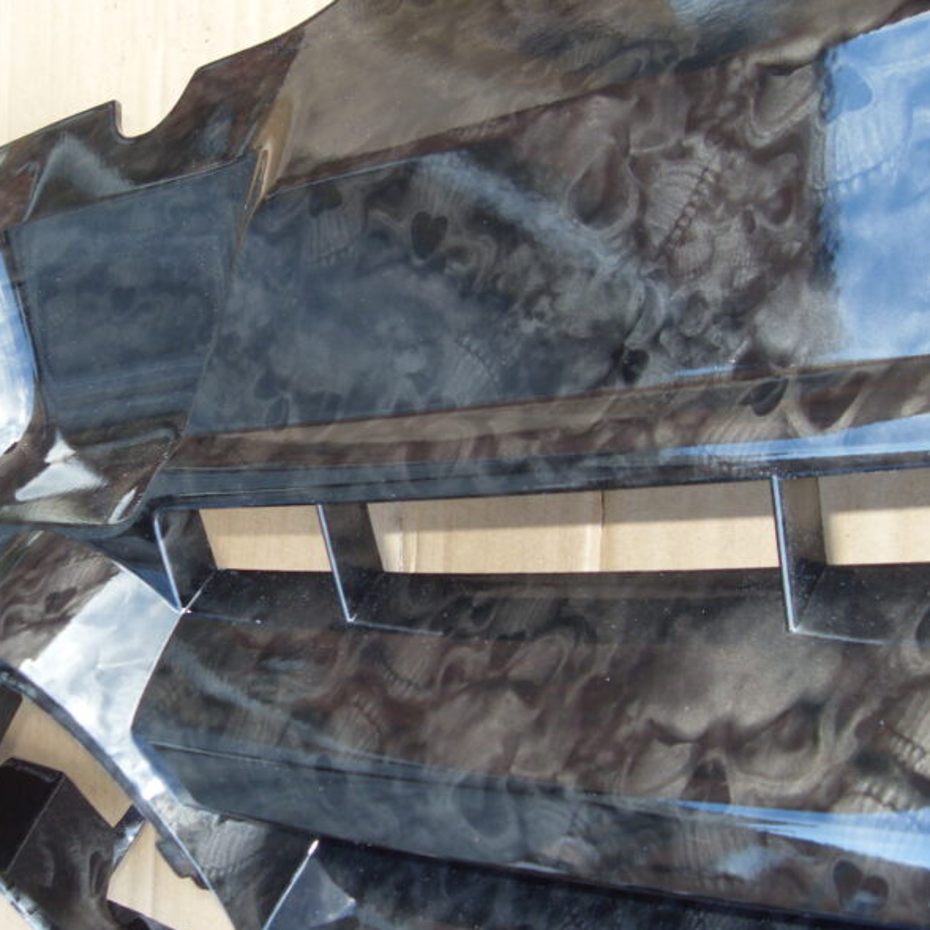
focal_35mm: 42
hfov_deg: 40.0
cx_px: 433
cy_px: 461
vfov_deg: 40.0
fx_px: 1277
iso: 100
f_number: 2.8
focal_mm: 6.3
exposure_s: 1/45
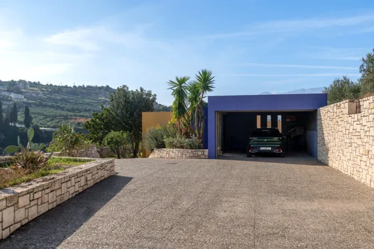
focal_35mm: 31
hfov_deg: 60.3
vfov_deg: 42.3
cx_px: 187
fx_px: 322
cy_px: 124
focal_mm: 31
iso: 100
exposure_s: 1/640
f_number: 10
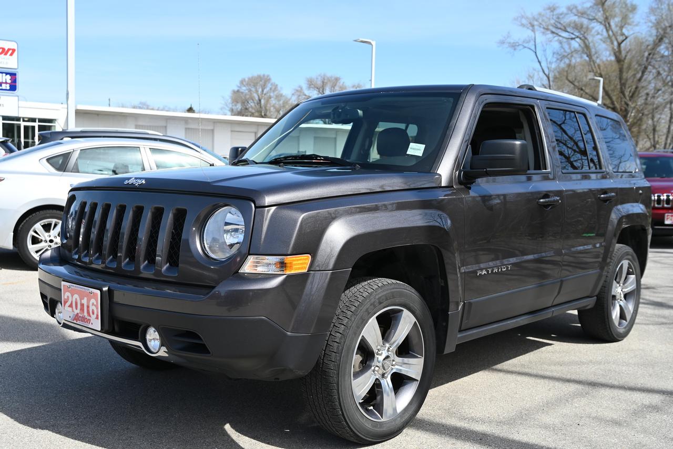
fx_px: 692
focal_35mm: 37
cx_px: 336
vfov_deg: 35.9
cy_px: 224
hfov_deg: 51.9
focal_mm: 37
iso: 100
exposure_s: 1/320
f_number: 6.3
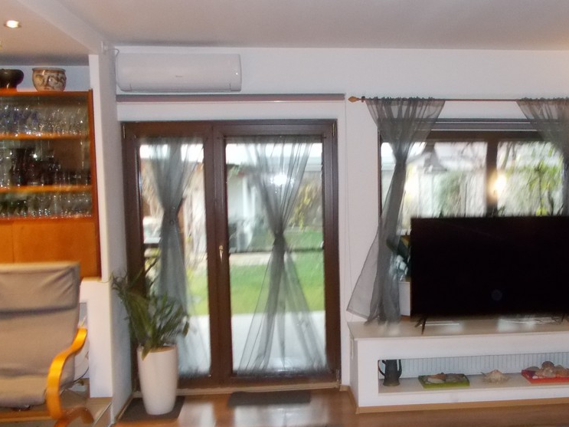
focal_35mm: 42
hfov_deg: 44.3
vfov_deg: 34.3
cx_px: 366
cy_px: 235
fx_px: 690
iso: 400
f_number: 3.2
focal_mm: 4.6
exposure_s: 1/25
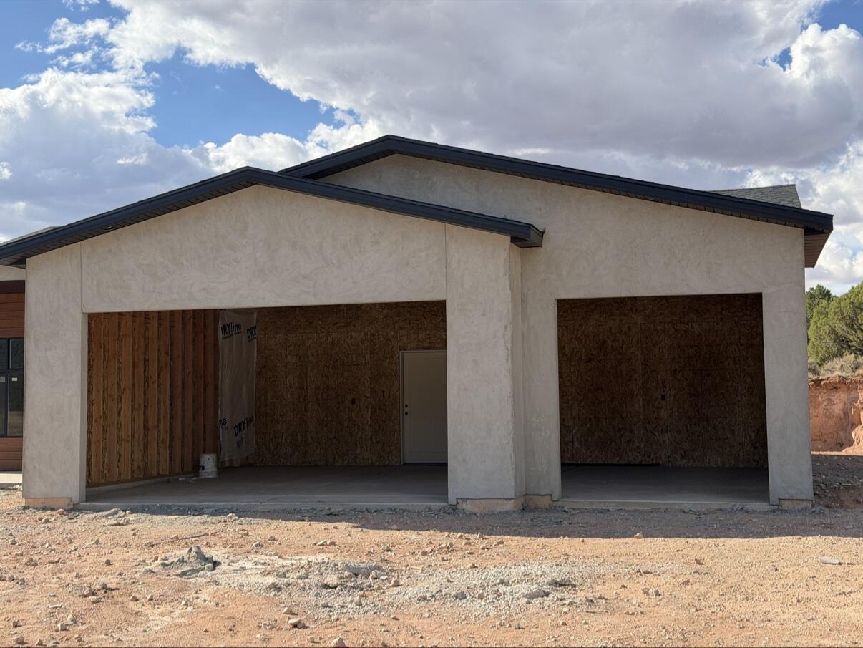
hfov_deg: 39.6
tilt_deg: +4.5
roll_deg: +0.7
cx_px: 432
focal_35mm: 48
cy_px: 324
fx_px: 1197
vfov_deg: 30.3
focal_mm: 6.76
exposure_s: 1/3534
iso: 100
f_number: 1.78
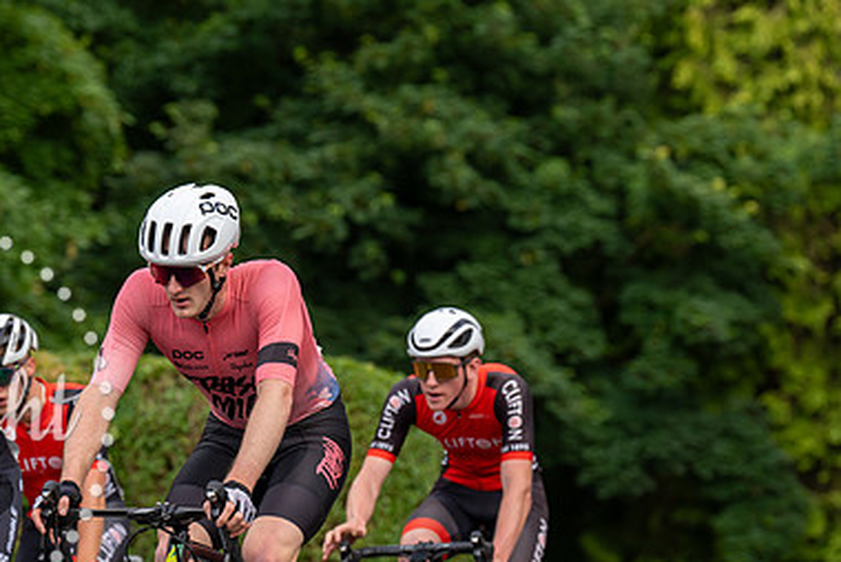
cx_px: 250
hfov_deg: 10.1
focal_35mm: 203
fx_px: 4746
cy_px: 304
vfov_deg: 6.8
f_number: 4
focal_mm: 133
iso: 400
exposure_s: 1/800
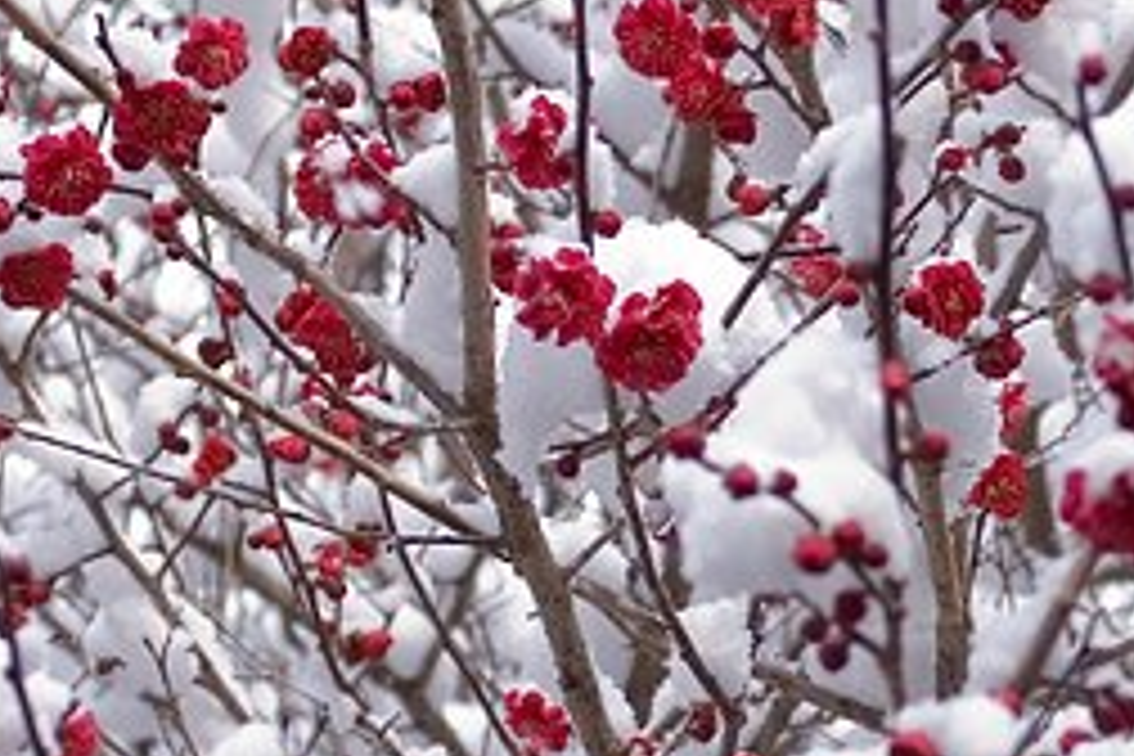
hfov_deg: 8.4
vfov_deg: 5.6
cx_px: 1215
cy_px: 414
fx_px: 7685
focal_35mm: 244
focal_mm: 40
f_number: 5.6
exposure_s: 1/400
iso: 200
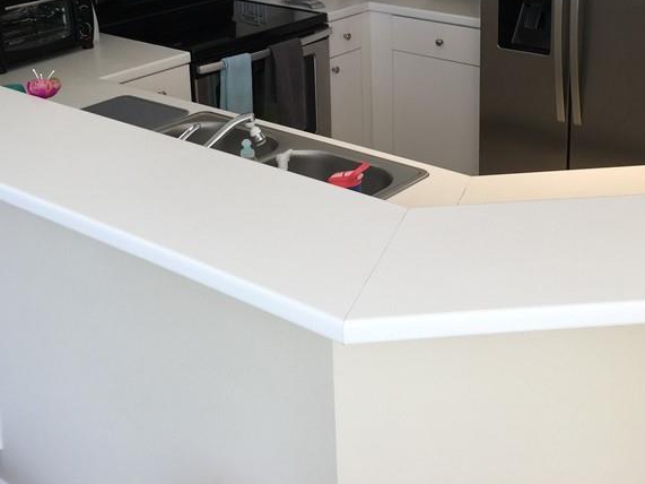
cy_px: 77
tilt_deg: -16.7
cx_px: 380
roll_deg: -0.1
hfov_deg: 36.7
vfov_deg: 27.3
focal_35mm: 52
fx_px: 969
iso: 32
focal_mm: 4.15
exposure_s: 1/40
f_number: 2.2
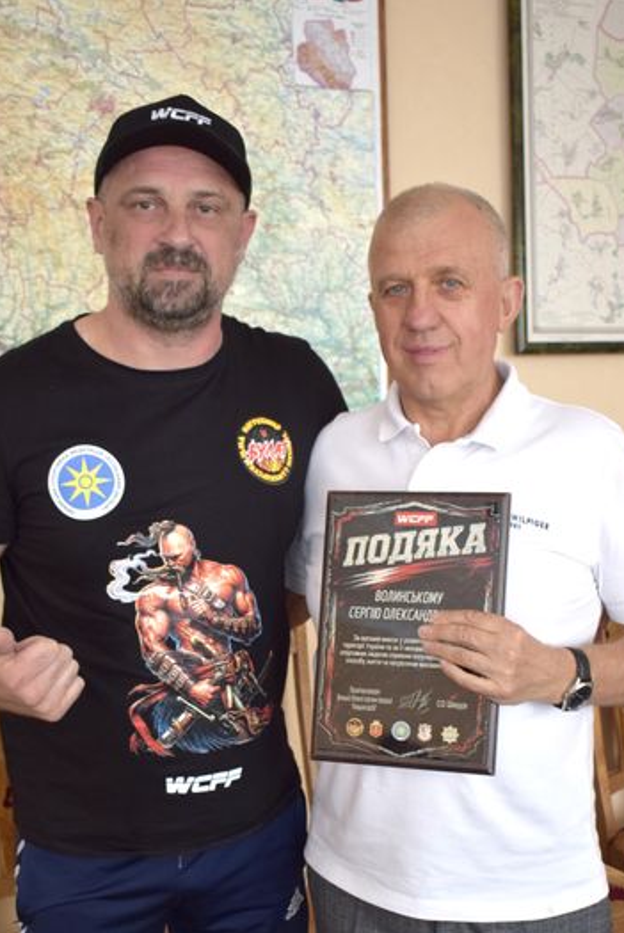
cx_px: 324
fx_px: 1219
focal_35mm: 47
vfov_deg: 41.3
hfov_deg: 28.7
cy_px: 633
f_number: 4
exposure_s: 1/60
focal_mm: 22
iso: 800
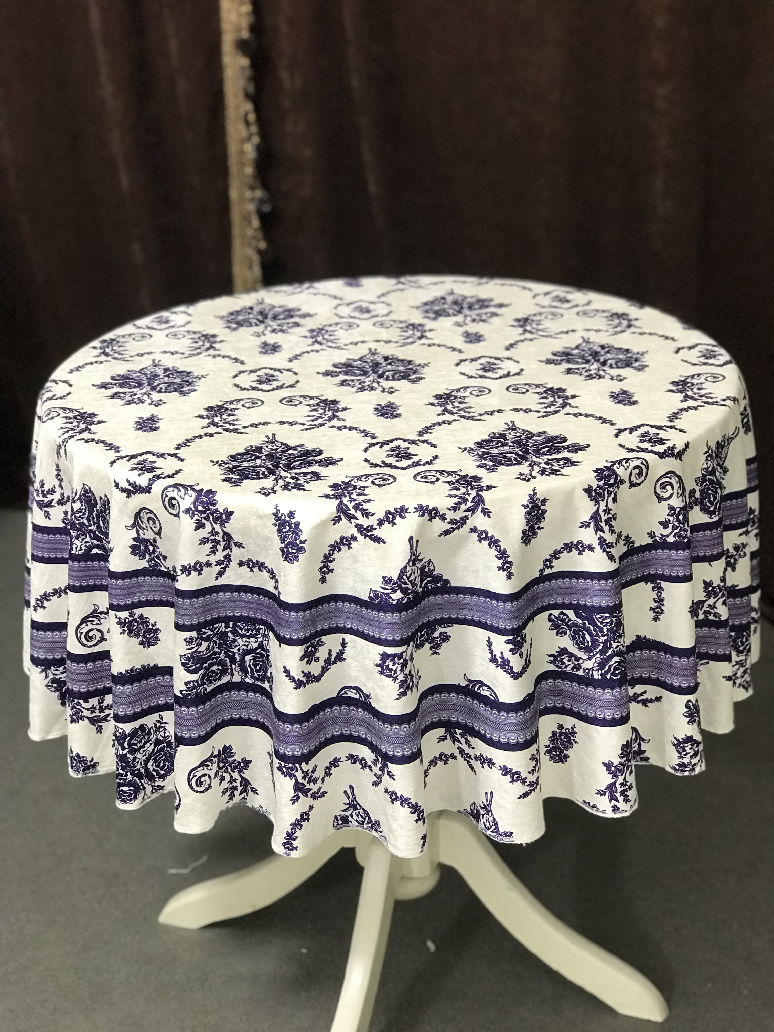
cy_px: 516
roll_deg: +0.6
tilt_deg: -23.7
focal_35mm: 57
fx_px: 1699
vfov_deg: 33.8
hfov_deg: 25.7
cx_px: 387
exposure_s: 1/50
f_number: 2.8
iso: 160
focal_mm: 6.6
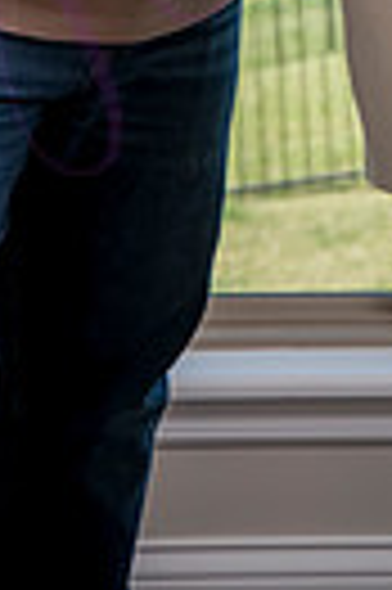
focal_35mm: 247
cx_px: 306
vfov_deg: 8.1
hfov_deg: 5.5
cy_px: -414
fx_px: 4045
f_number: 7.1
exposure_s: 1/250
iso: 500
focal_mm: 72
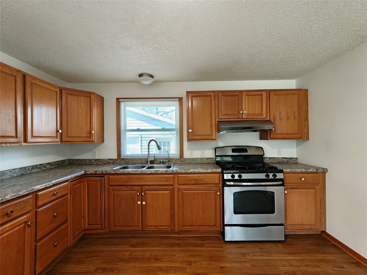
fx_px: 170
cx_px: 184
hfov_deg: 94.5
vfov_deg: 78.1
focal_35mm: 16
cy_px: 138
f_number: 2
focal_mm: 2.31
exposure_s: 1/120
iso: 250
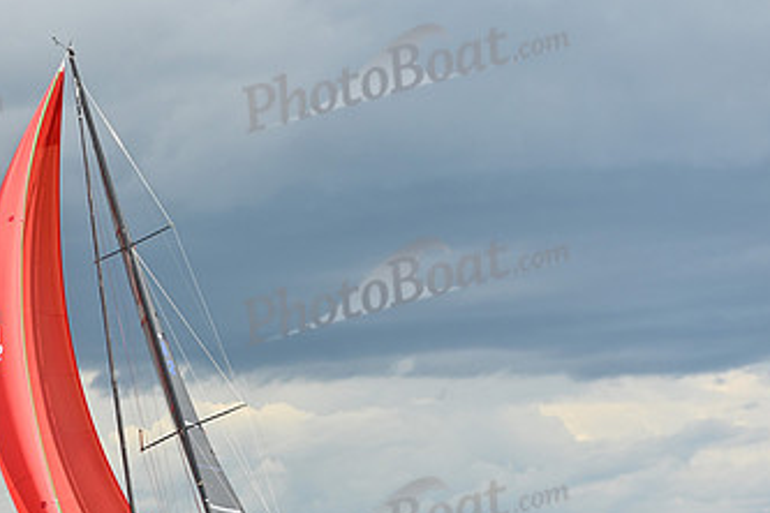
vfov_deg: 9.1
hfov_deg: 13.6
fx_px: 3208
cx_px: 125
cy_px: 438
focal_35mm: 150
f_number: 4
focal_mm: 86
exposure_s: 1/1250
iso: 250
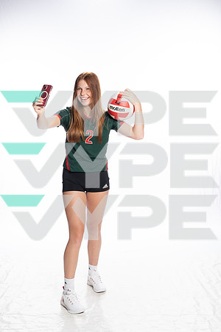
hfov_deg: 27.0
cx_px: 110
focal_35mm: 50
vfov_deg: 39.6
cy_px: 166
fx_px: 460
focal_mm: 50
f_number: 8
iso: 400
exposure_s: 1/250
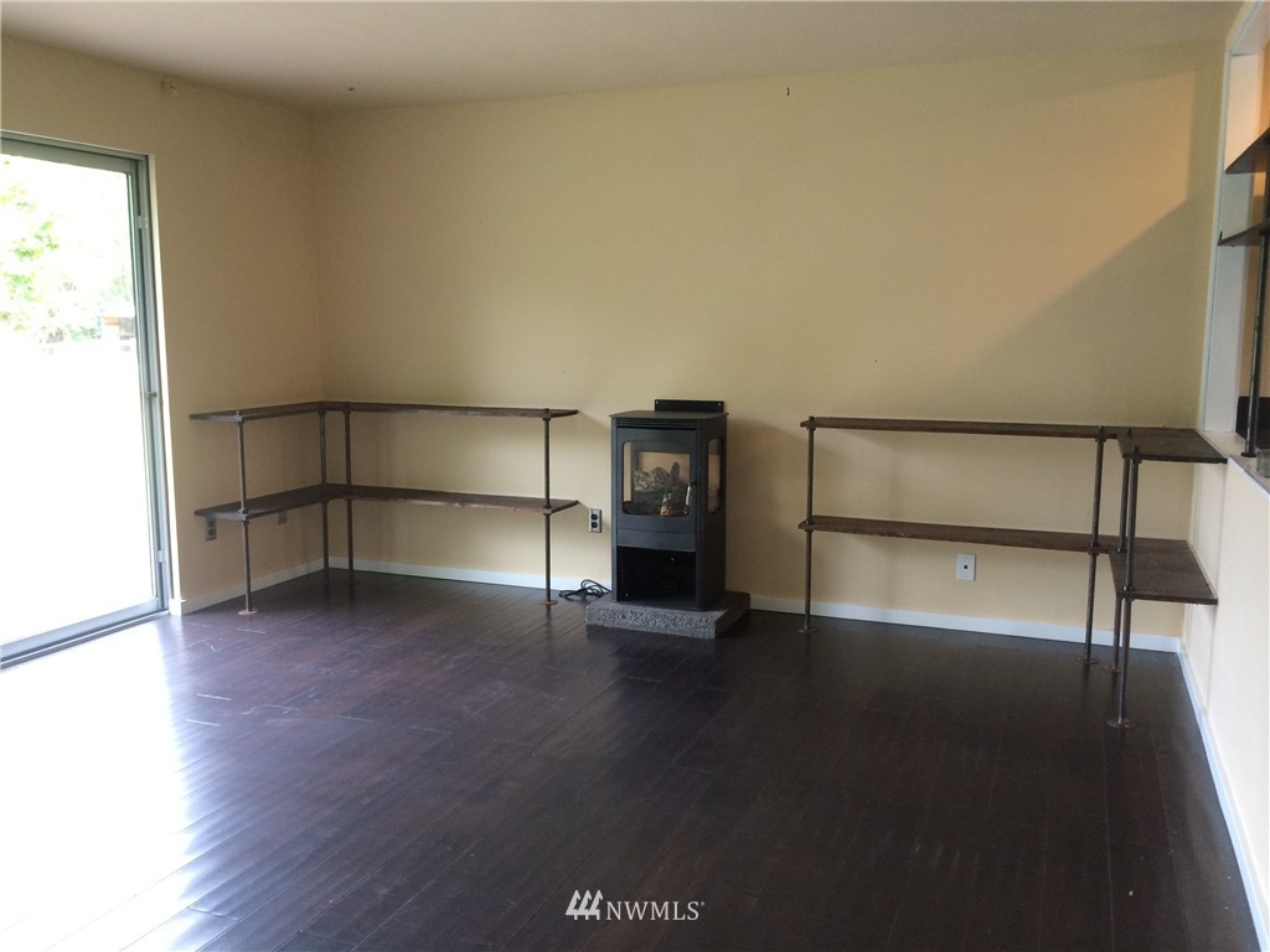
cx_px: 635
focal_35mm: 29
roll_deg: -0.1
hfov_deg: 61.7
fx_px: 1064
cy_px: 476
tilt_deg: -8.7
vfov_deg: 48.2
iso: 100
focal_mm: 4.15
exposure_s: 1/30
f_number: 2.2
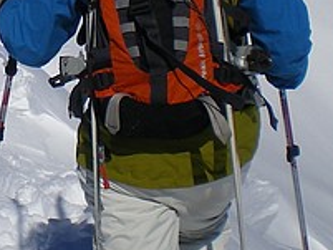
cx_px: -93
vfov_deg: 9.6
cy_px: -123
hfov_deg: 12.7
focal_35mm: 151
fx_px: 1453
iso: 64
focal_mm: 6.3
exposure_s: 1/1250
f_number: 4.6
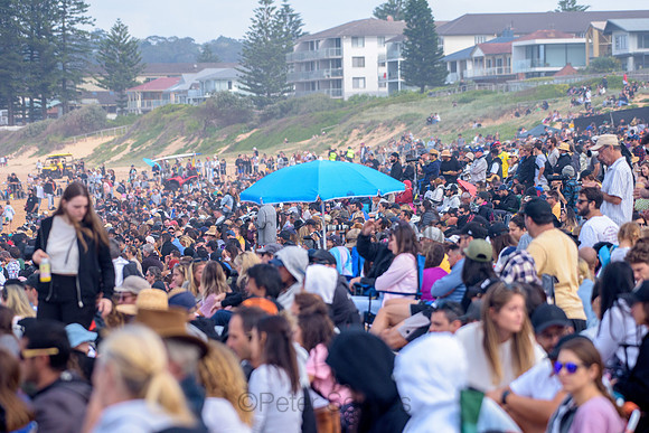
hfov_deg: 10.3
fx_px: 3607
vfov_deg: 6.9
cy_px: 216
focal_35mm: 200
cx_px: 324
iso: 450
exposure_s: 1/2000
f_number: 5.6
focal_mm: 200
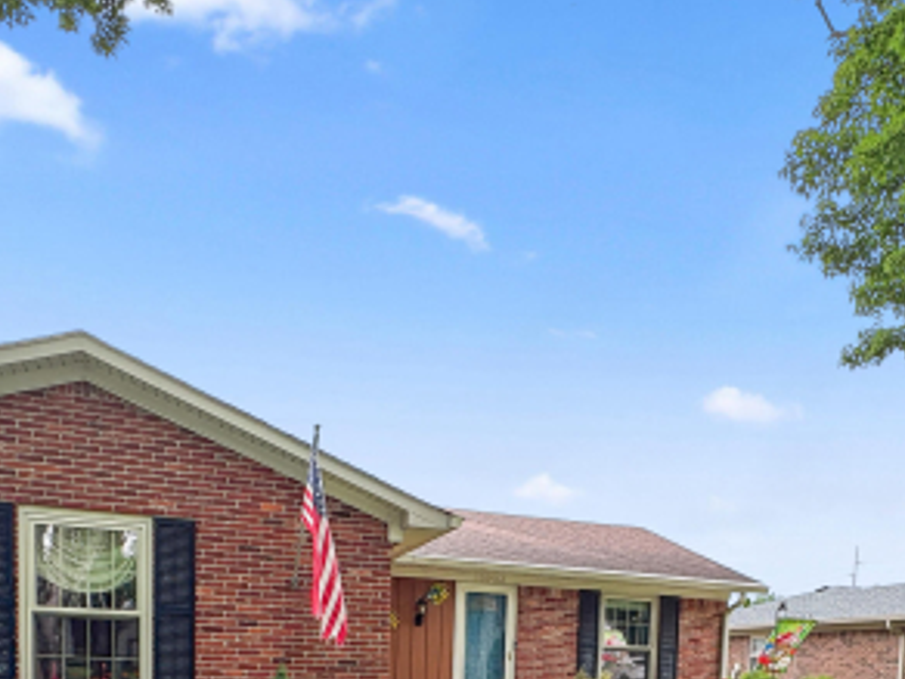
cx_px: 522
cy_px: 726
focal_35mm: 32
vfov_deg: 37.7
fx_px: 837
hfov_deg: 56.6
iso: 64
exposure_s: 1/320
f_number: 2.2
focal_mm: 2.22
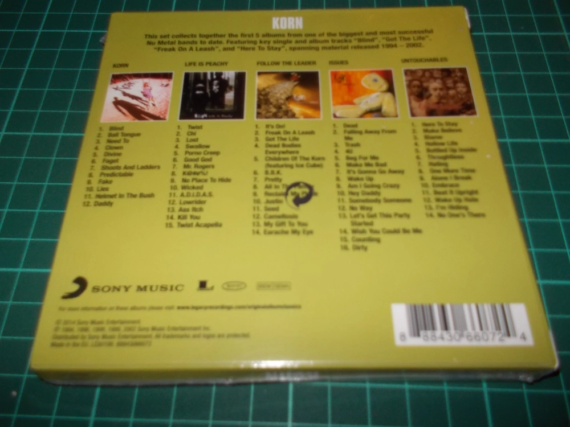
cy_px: 214
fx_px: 478
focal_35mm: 29
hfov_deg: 61.7
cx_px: 285
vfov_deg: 48.2
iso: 200
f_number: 3.3
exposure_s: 1/30
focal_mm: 4.1
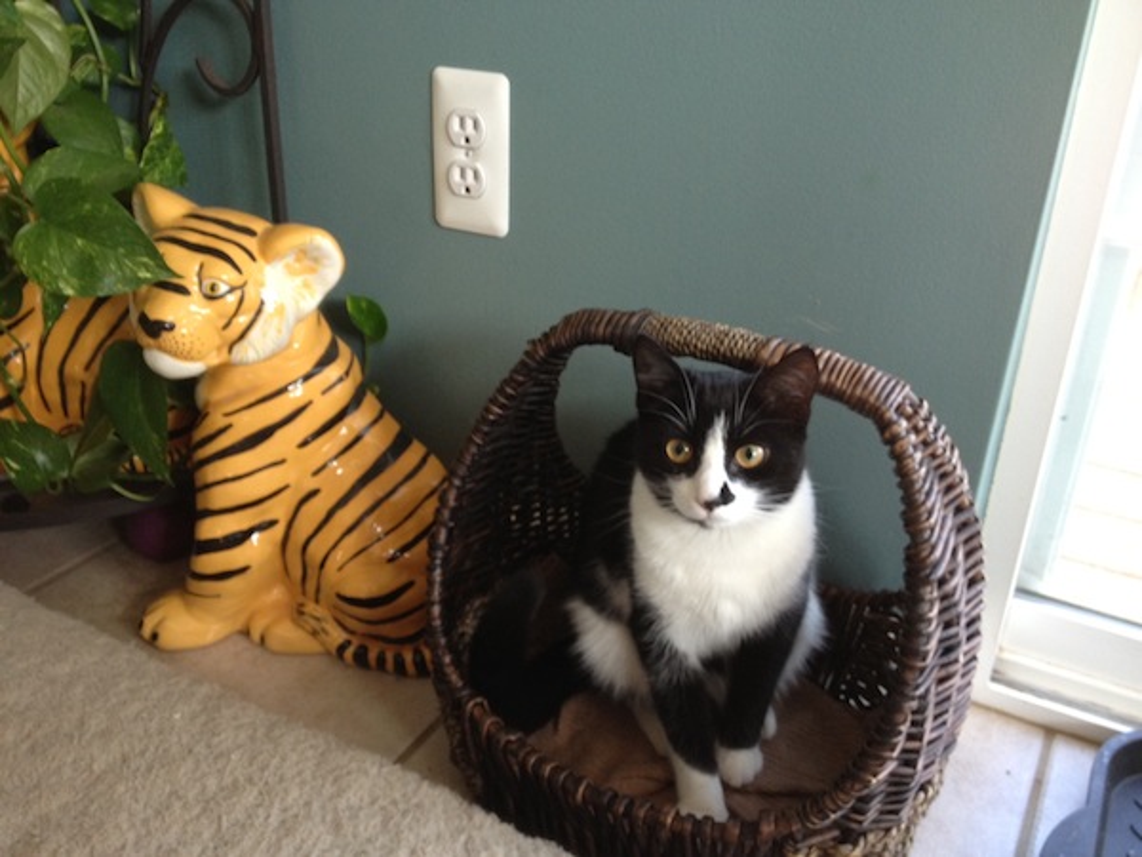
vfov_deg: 40.7
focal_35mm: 35
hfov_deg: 52.6
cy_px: 428
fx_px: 1155
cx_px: 571
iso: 100
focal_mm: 4.28
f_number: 2.4
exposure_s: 1/20
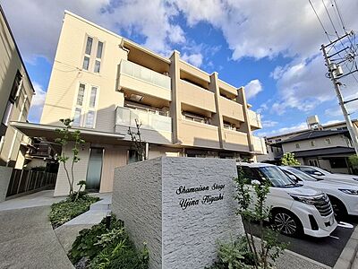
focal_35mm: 13
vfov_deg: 89.9
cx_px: 179
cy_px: 134
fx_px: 134
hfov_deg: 106.2
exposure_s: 1/343
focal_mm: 1.74
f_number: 2.2
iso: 40
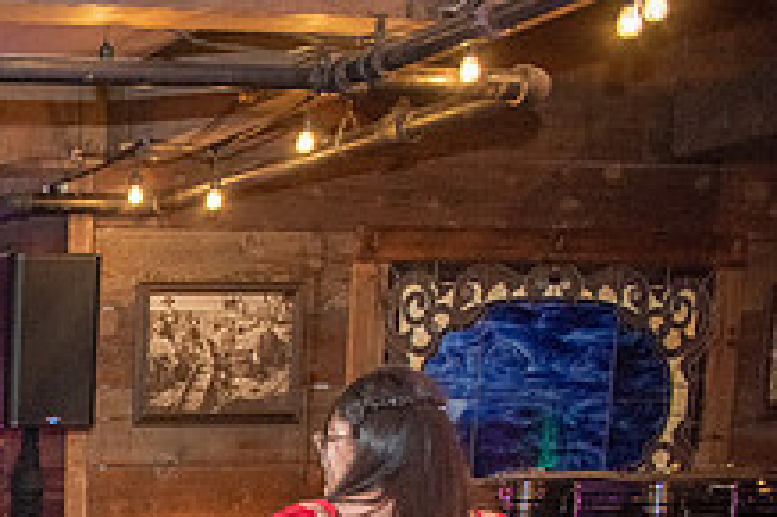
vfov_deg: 15.9
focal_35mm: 77
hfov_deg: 21.3
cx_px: -448
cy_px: 827
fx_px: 1661
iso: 1250
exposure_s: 1/160
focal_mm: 24
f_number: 2.8
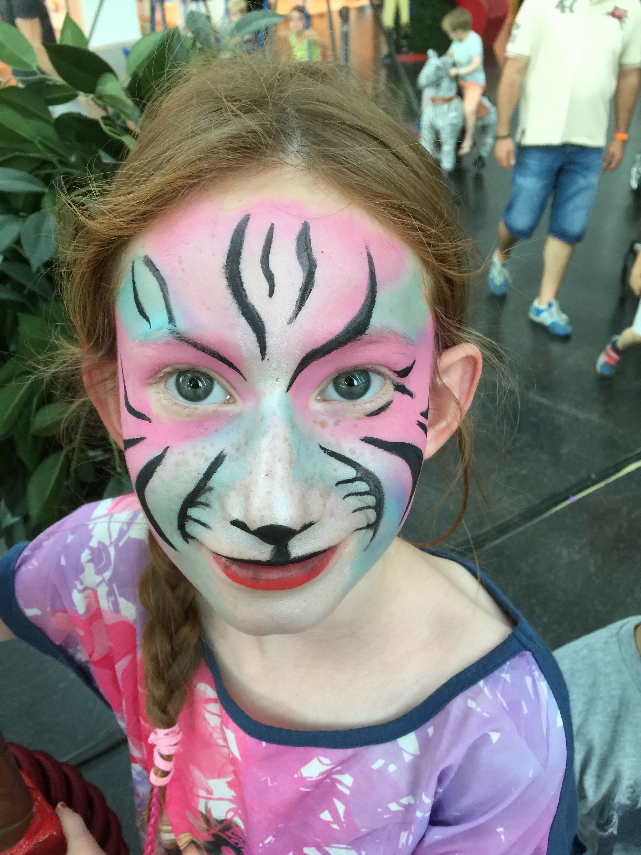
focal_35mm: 29
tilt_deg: -35.5
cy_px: 428
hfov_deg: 48.2
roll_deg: +2.2
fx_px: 716
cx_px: 320
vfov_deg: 61.7
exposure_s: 1/30
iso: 50
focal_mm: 4.15
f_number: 2.2
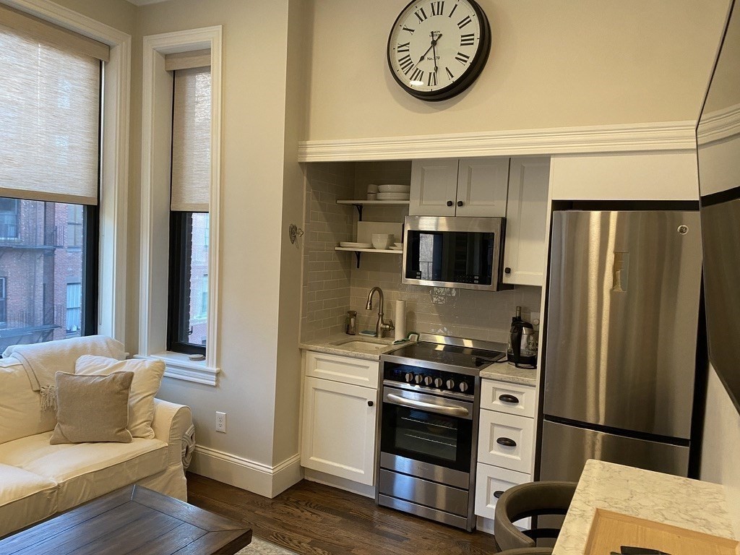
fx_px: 556
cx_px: 370
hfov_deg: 67.3
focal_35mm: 26
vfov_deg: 53.1
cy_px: 278
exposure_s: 1/60
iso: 125
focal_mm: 4.25
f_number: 1.8
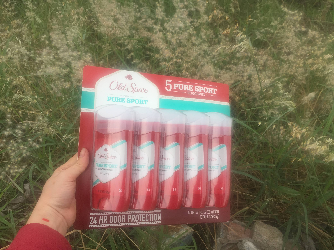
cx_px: 167
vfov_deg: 48.2
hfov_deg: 61.7
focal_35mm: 29
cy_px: 125
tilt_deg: -31.8
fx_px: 280
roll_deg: -9.3
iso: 32
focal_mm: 4.15
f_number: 2.2
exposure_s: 1/214
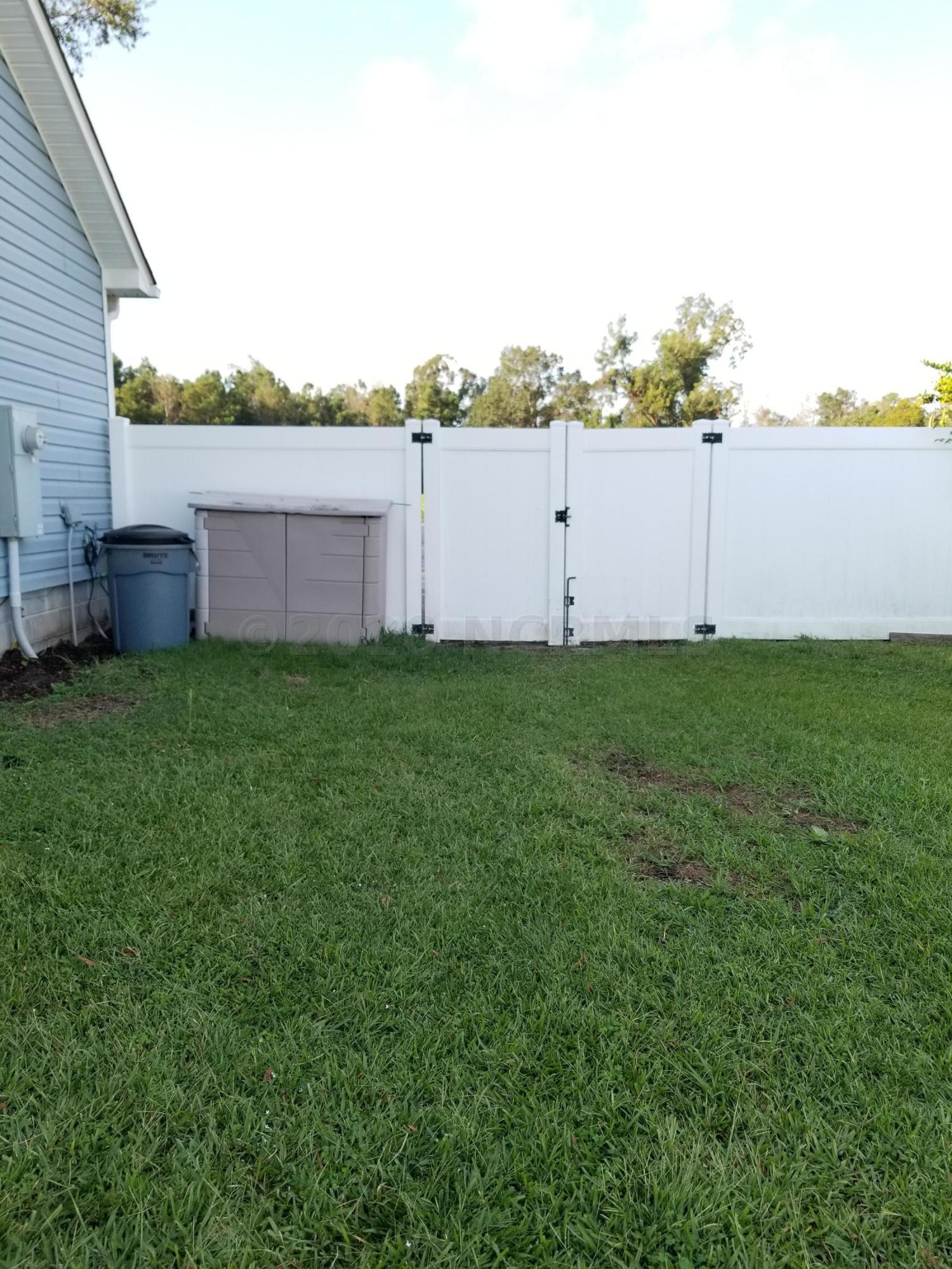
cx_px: 476
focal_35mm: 26
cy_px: 634
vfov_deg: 67.3
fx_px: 953
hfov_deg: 53.1
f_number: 1.7
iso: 50
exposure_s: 1/466
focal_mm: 4.3
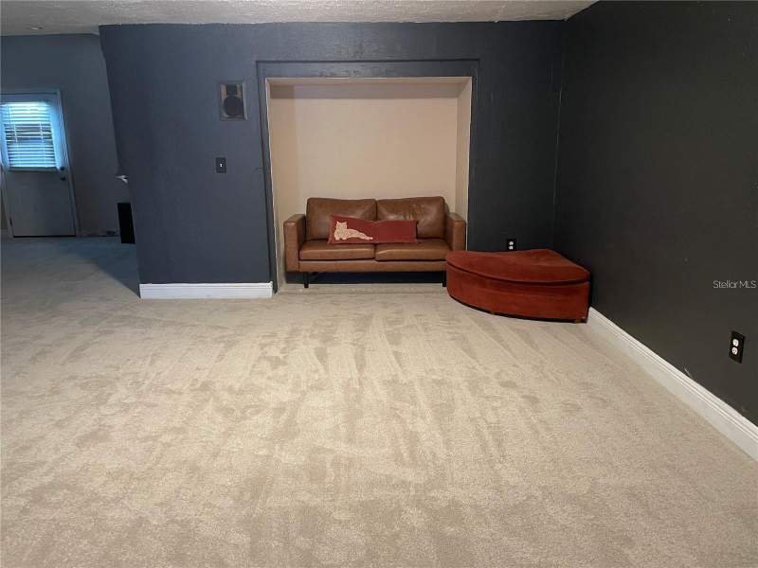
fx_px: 569
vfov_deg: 53.1
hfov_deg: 67.3
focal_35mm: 26
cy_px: 284
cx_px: 379
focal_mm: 4.2
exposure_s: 1/40
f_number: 1.6
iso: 400
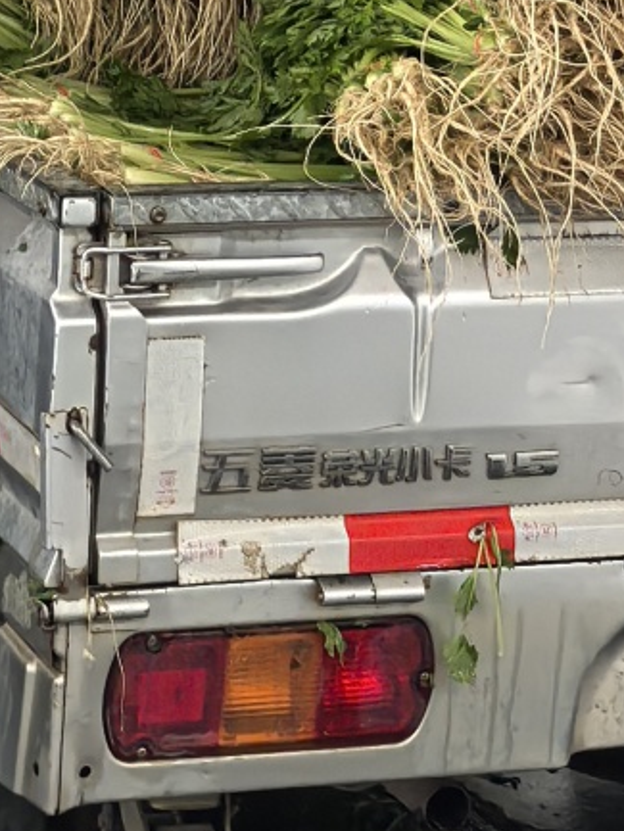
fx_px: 3195
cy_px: -174
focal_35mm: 133
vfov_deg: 14.3
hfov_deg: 11.1
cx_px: 54
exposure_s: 1/333
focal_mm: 6.98
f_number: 1.4
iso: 640
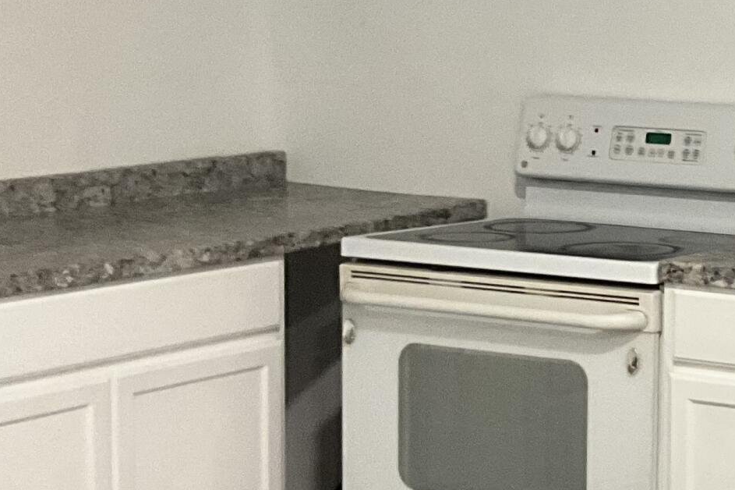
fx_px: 1959
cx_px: 1054
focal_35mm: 96
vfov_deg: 14.2
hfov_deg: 19.0
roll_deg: -2.1
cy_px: 207
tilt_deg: -8.1
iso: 160
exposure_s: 1/60
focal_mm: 3
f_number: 1.8
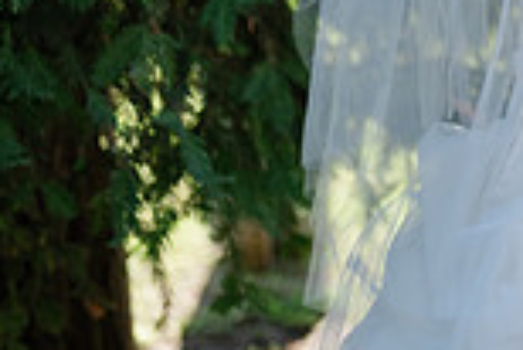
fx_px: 2734
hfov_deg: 10.3
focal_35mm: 188
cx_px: 920
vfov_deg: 7.2
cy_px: -233
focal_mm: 50
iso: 100
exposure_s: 1/800
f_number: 1.8
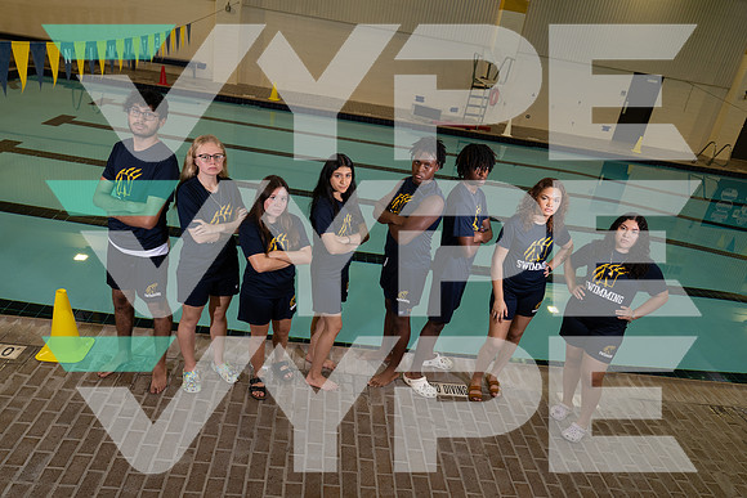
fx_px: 540
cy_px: 249
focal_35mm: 26
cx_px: 374
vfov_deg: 49.6
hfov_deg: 69.4
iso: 800
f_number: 4
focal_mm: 26
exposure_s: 1/250
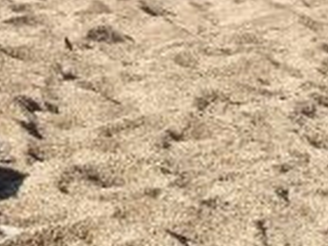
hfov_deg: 8.7
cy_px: -366
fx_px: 1726
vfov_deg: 7.6
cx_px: -696
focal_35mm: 182
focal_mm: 4.71
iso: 50
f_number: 1.7
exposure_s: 1/424
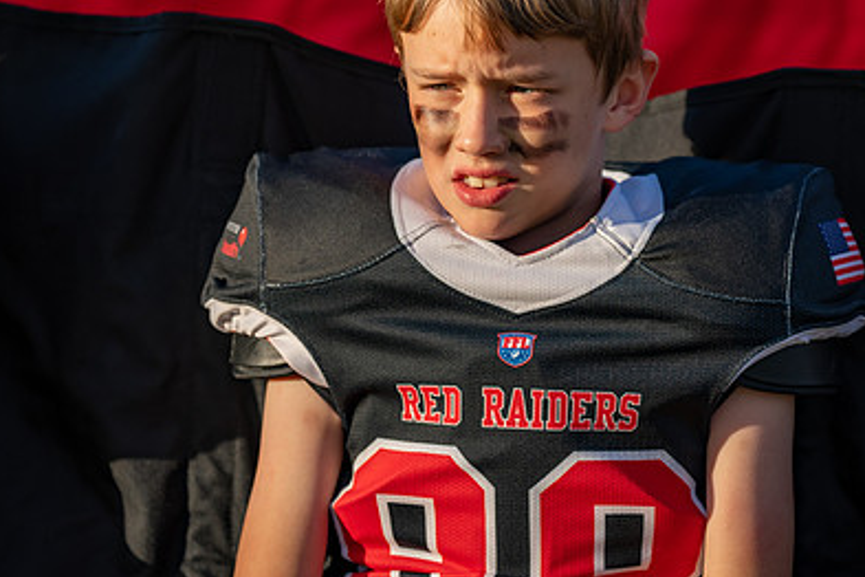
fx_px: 5286
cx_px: 557
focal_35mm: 220
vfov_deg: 6.2
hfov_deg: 9.4
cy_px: 213
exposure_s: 1/1250
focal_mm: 149
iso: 125
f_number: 2.8
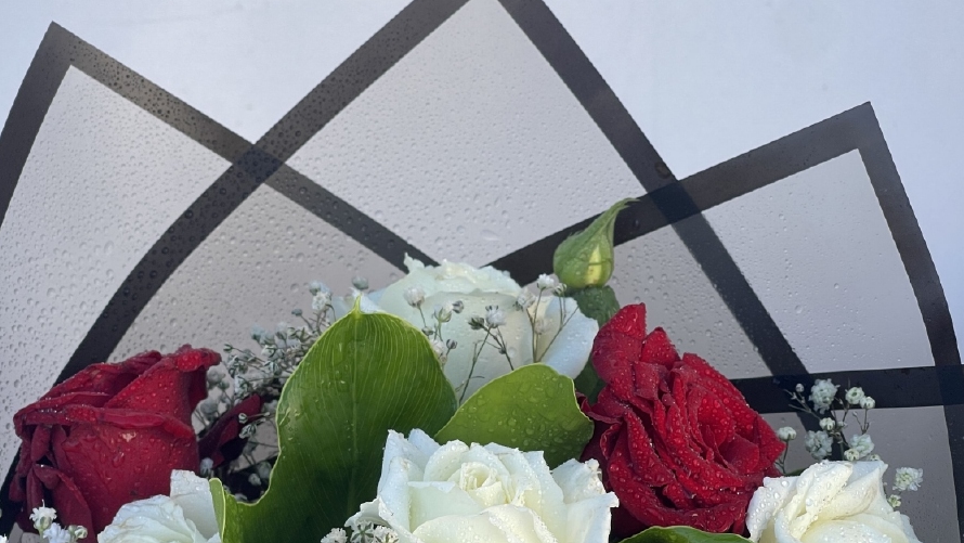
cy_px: 398
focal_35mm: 94
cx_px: 481
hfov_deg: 22.7
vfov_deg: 12.8
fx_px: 2403
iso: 20
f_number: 2.2
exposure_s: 1/218
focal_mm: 7.5
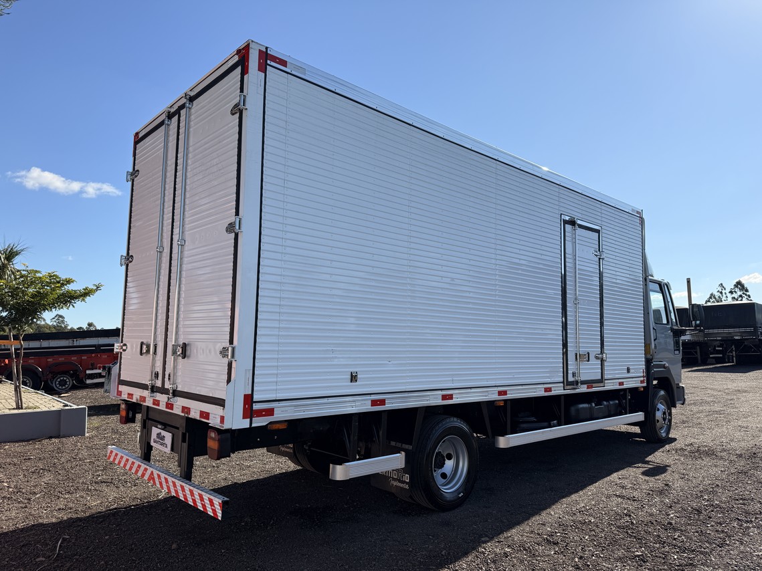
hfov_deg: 71.6
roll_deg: +0.9
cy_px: 286
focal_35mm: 24
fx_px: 528
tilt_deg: +6.0
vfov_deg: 56.8
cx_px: 381
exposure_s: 1/3953
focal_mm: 6.76
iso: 80
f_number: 1.78
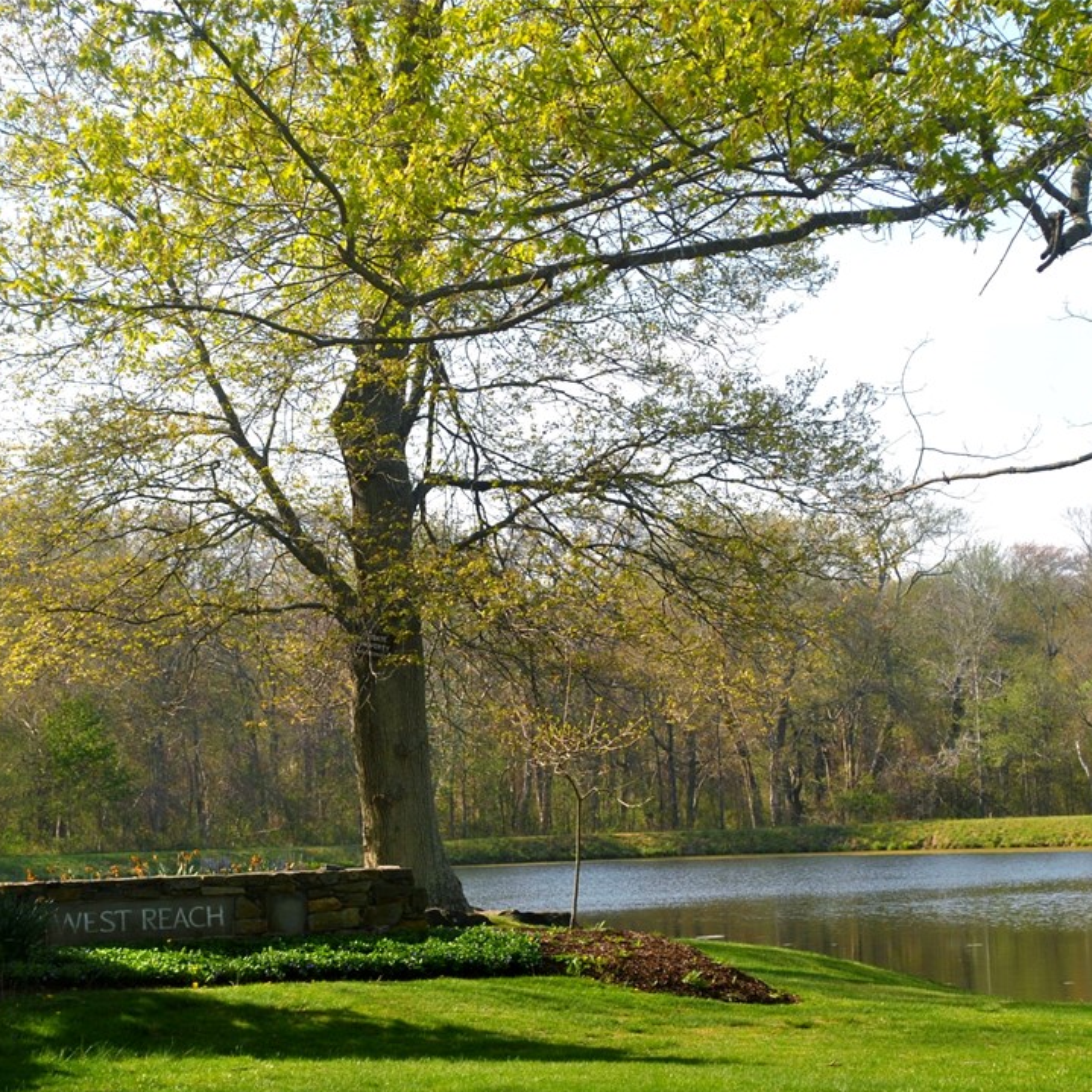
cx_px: 567
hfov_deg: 16.5
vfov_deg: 16.5
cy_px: 549
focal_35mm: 106
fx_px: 3770
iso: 100
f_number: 8
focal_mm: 55
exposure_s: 1/200
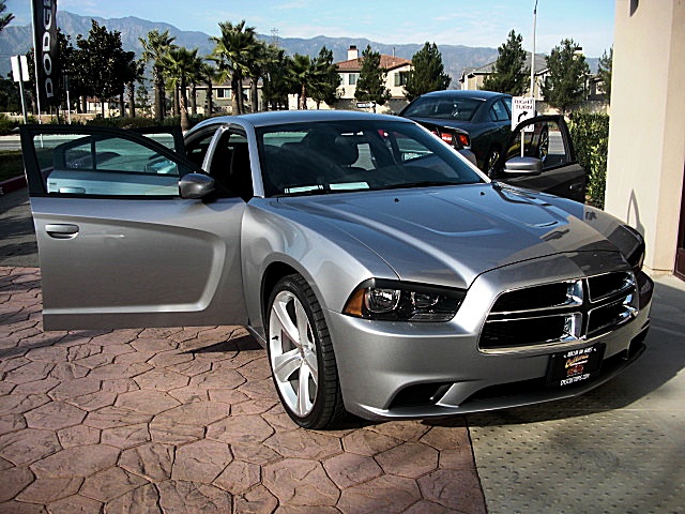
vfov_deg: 39.7
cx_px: 342
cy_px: 257
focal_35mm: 36
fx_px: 712
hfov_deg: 51.4
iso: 50
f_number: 2.8
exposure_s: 1/640
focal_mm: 6.3
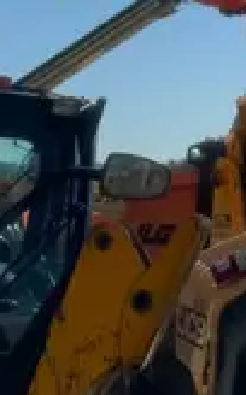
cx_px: 545
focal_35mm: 114
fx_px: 1227
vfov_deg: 17.2
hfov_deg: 10.3
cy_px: -119
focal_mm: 6.76
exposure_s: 1/9009
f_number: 1.78
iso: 80
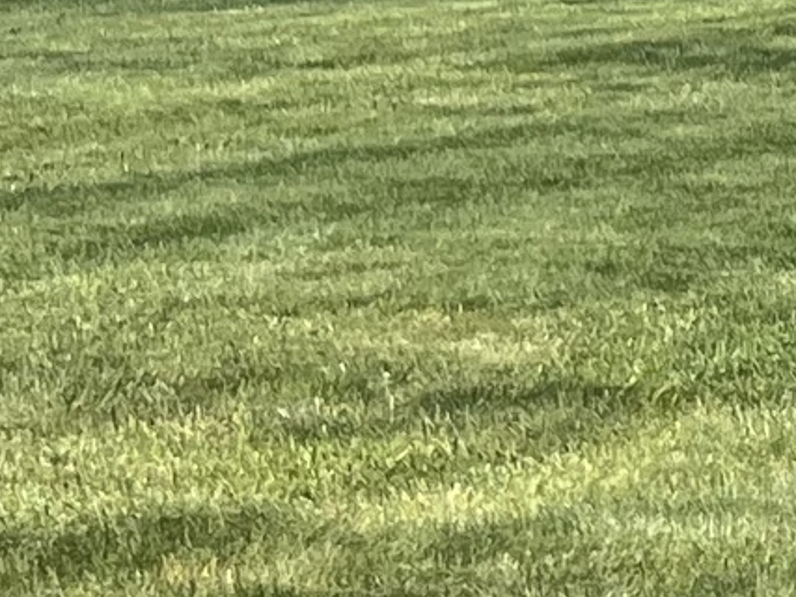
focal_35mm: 187
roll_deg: +0.2
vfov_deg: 7.9
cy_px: 330
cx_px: 2822
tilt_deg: -8.4
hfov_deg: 8.0
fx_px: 4299
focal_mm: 5.1
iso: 50
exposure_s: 1/2463
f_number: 1.6
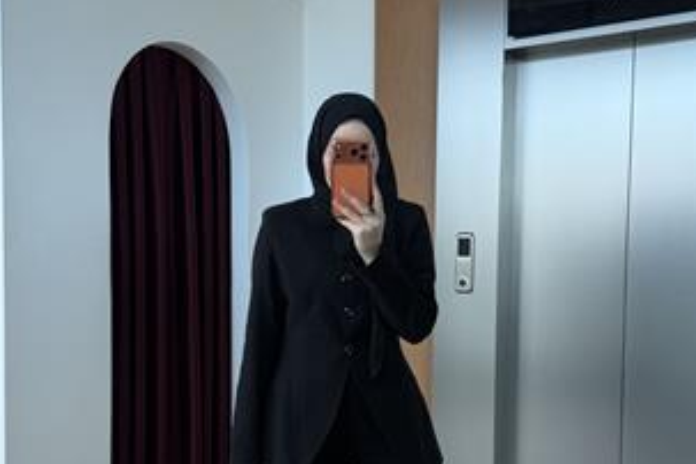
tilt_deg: -20.1
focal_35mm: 34
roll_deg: +0.3
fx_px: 657
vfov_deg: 37.0
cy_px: 394
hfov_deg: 55.8
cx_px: 351
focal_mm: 6.76
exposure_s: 1/121
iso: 64
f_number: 1.78
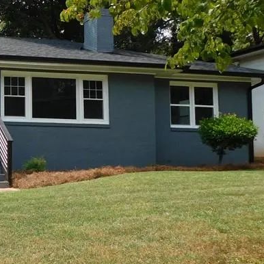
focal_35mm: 54
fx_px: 466
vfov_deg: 31.6
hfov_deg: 26.6
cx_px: -83
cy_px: 131
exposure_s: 1/800
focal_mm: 4
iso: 125
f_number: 3
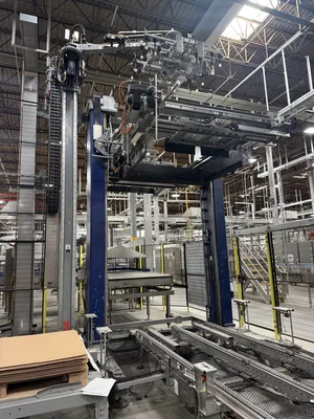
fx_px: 290
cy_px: 210
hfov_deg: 56.8
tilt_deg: +10.7
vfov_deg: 71.6
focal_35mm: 24
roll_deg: +2.3
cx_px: 157
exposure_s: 1/60
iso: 200
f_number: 1.78
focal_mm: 6.76
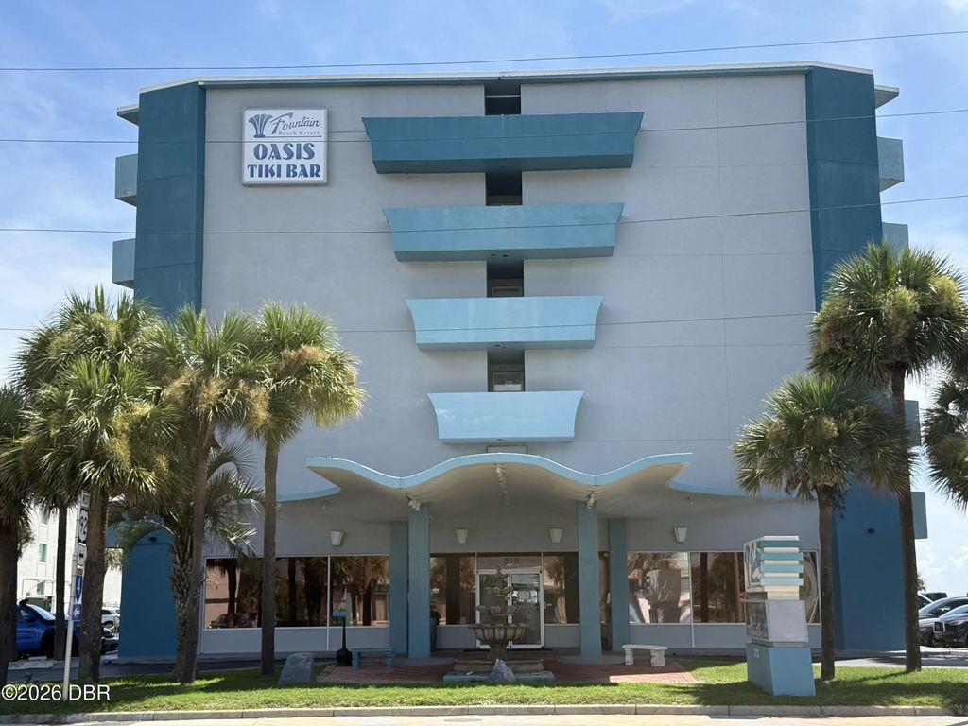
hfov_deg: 39.7
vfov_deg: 30.3
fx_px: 1342
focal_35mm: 48
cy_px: 363
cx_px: 484
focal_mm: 6.76
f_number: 1.78
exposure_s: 1/4329
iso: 100
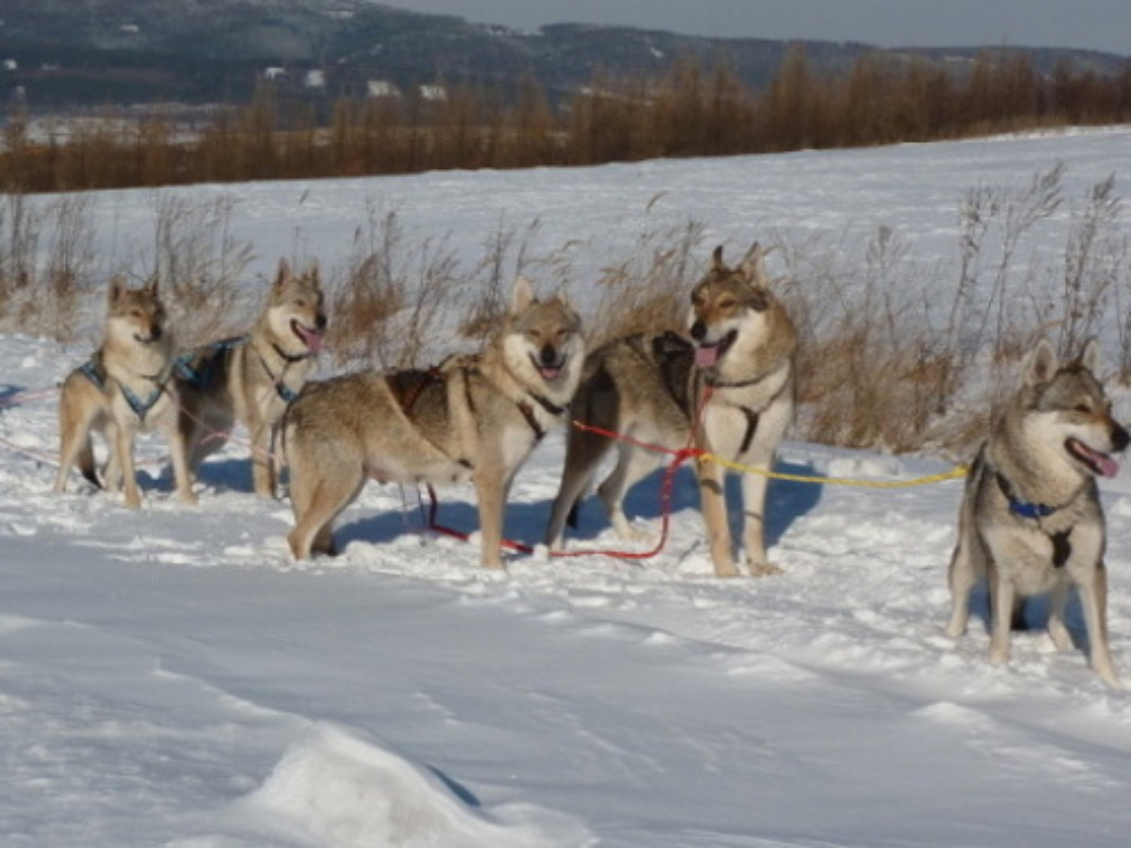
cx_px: 566
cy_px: 424
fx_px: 1895
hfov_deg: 33.2
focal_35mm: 58
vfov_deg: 25.2
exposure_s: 1/800
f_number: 6.3
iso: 80
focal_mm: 7.9
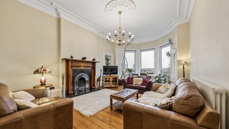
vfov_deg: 78.3
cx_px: 112
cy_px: 69
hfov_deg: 110.8
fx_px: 79
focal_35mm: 13
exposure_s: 1/50
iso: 400
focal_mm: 12
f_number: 3.5
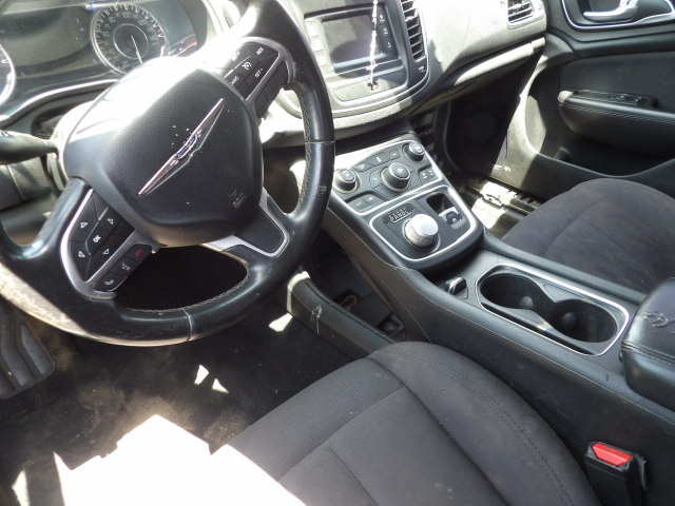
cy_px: 253
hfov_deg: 71.6
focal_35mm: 24
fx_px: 468
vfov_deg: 56.8
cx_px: 338
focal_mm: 4.3
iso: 151
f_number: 3.2
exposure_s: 1/33
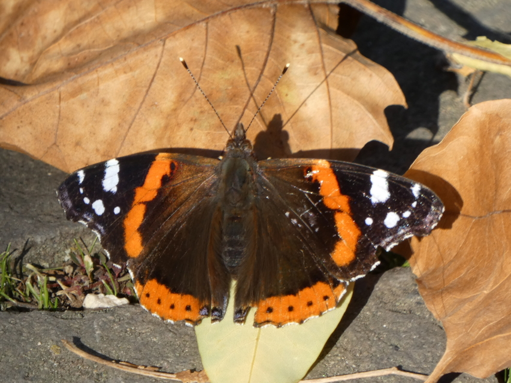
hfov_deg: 2.5
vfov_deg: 1.9
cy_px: 192
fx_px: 11811
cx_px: 256
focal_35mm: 800
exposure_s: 1/100
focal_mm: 143.4
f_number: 5.6
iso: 80
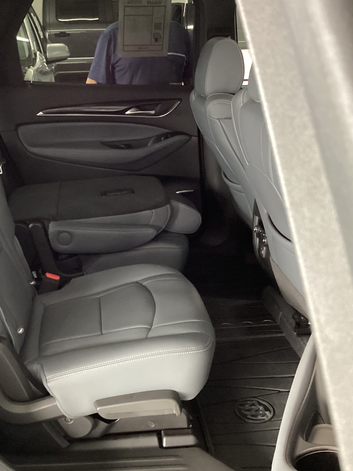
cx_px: 125
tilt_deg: -21.5
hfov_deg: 34.1
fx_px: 571
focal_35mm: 42
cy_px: 233
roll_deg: +2.6
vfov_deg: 44.8
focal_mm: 3.3
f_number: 2.4
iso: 320
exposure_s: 1/40
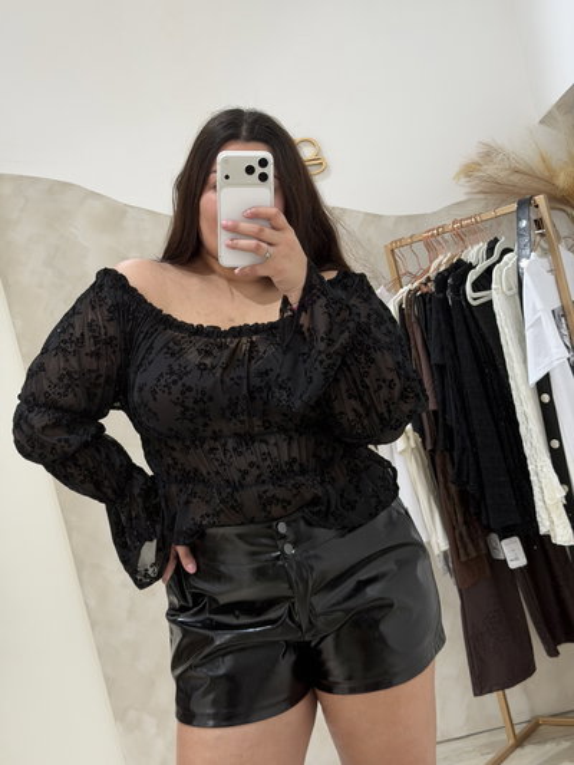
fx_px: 1061
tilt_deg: -20.4
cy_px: 382
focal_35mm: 48
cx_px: 287
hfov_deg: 30.3
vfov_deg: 39.6
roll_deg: +13.9
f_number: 1.78
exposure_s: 1/50
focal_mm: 6.76
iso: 100
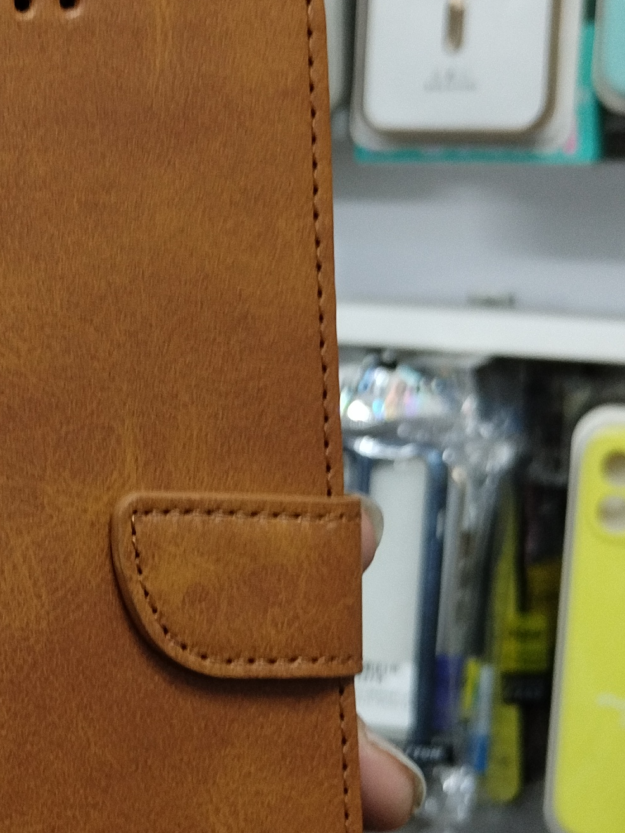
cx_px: 6
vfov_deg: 24.7
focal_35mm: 79
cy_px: 429
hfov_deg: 18.2
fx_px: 1902
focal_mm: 4.7
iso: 200
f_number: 1.8
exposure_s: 1/50
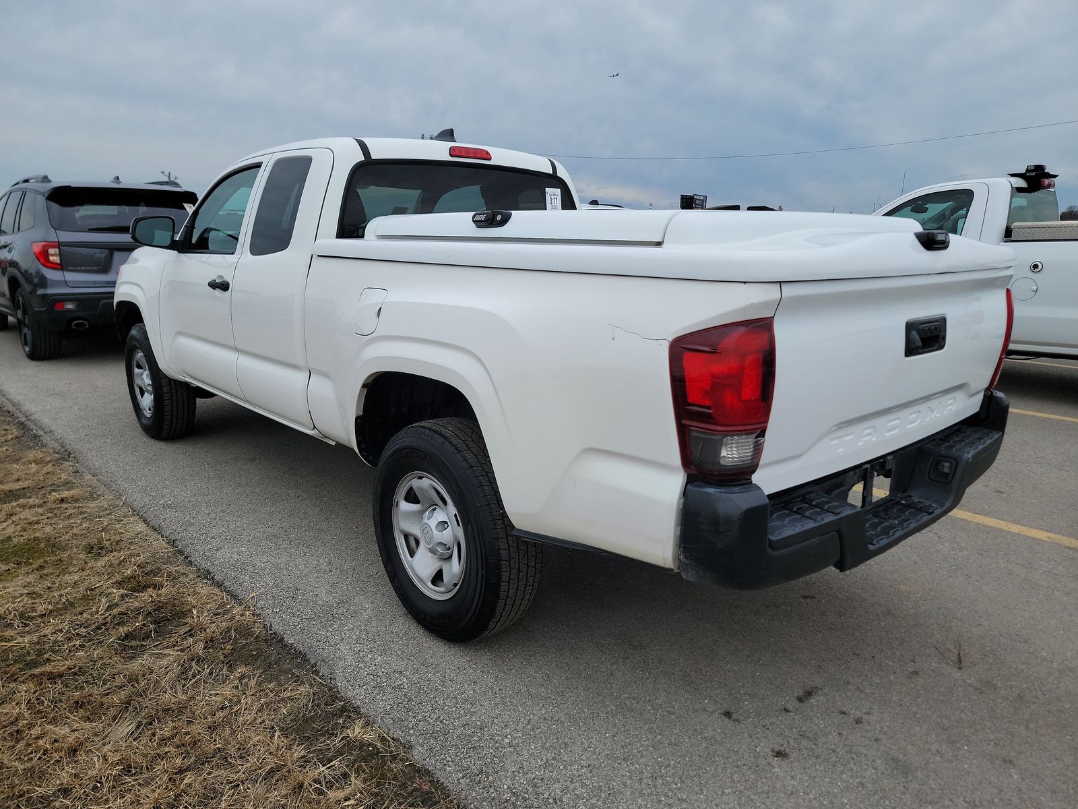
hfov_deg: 71.6
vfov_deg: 56.8
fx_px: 747
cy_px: 404
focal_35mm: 24
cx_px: 539
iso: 50
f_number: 1.8
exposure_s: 1/426
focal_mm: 6.7
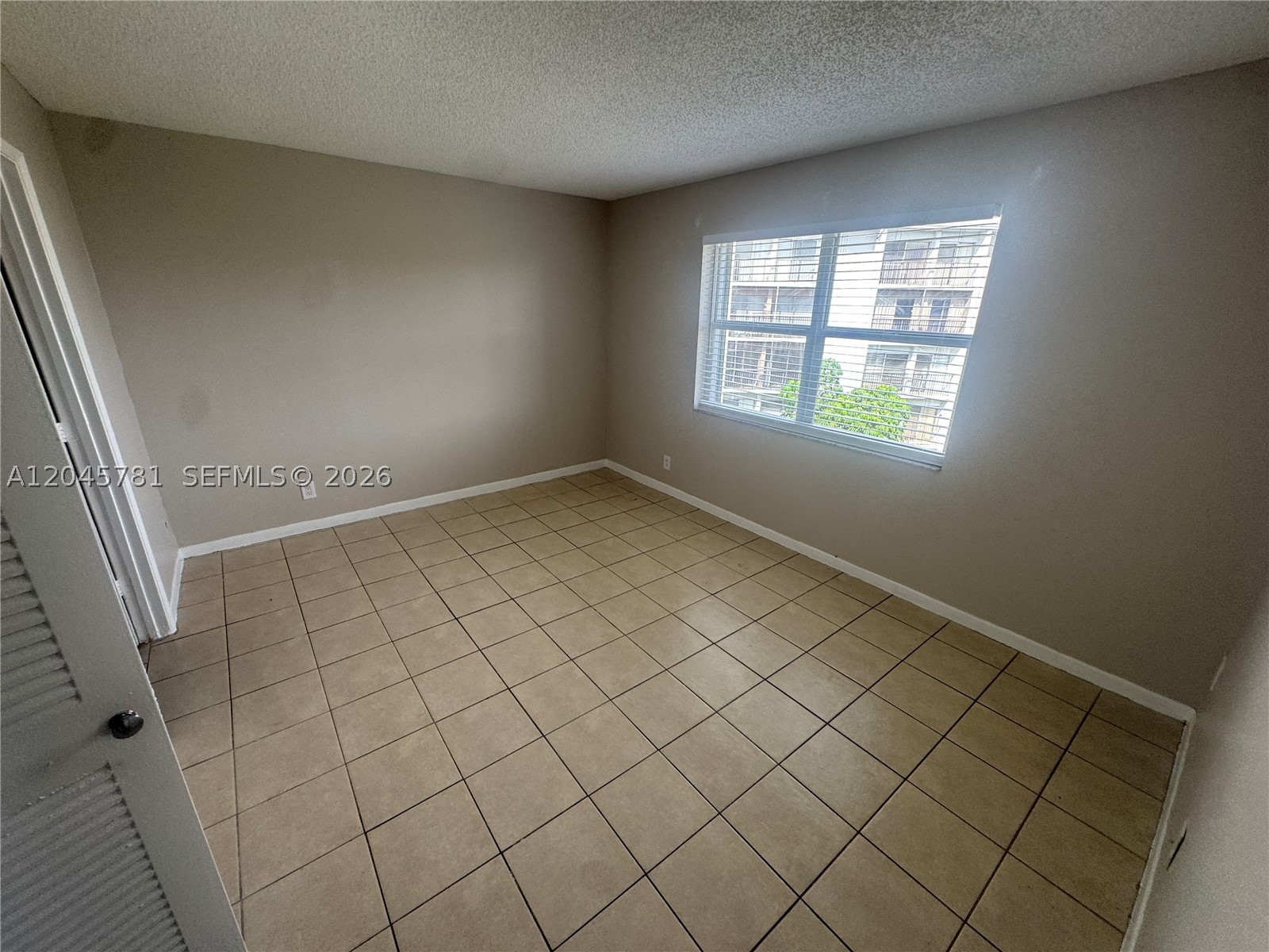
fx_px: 513
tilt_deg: -16.9
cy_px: 476
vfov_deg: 85.7
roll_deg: +1.0
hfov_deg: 102.1
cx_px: 634
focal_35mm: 14
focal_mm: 2.22
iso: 64
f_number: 2.2
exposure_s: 1/99
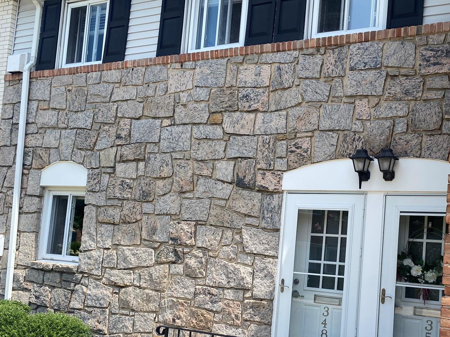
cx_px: 309
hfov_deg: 45.9
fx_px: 520
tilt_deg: +3.6
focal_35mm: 40
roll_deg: -4.2
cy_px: 216
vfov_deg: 35.7
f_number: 1.8
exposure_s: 1/1447
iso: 32
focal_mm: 4.25
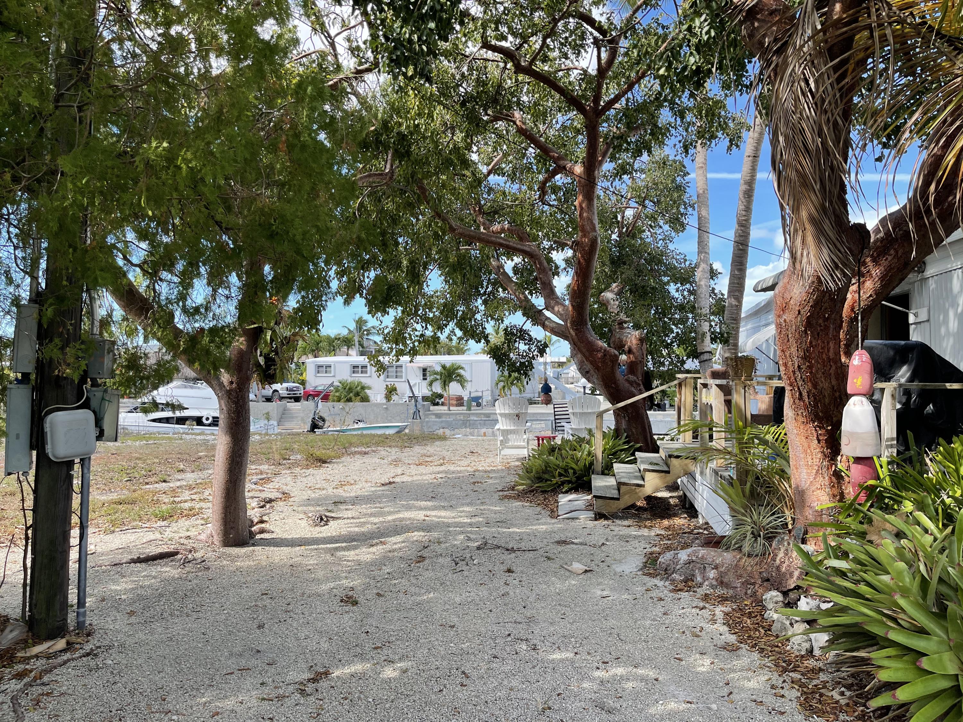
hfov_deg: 67.3
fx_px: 723
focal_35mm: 26
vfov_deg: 53.1
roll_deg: +0.1
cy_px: 361
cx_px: 482
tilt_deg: +1.1
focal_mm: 5.1
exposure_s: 1/1087
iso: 32
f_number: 1.6
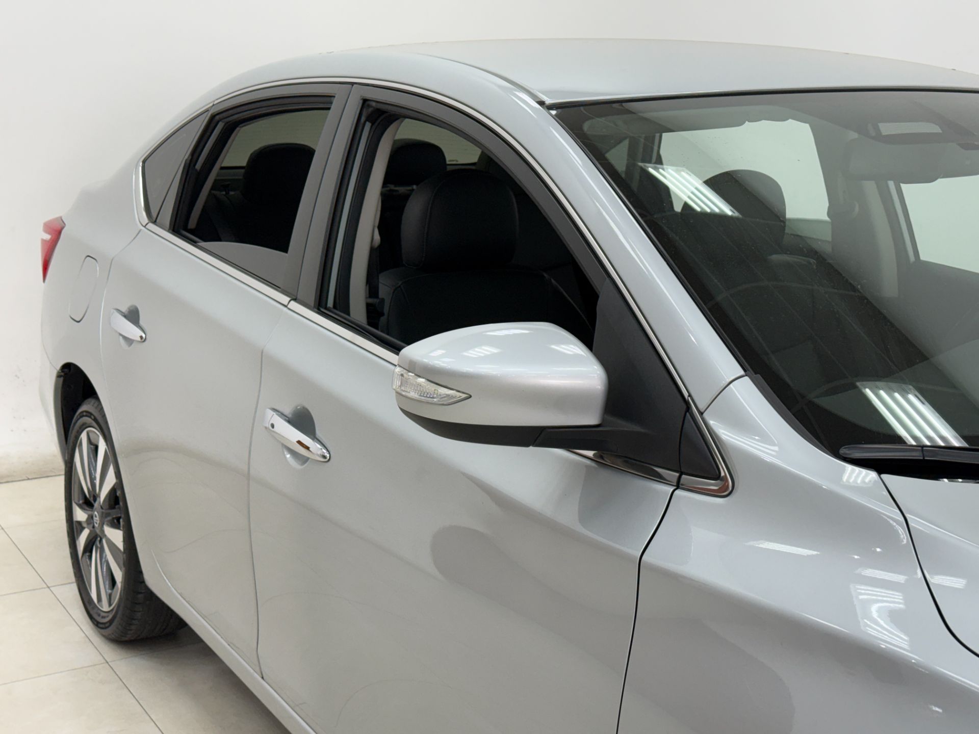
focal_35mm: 48
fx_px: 1358
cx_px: 490
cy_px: 367
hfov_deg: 39.7
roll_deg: -0.4
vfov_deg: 30.3
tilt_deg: -11.2
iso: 80
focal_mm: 6.76
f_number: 1.78
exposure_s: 1/120
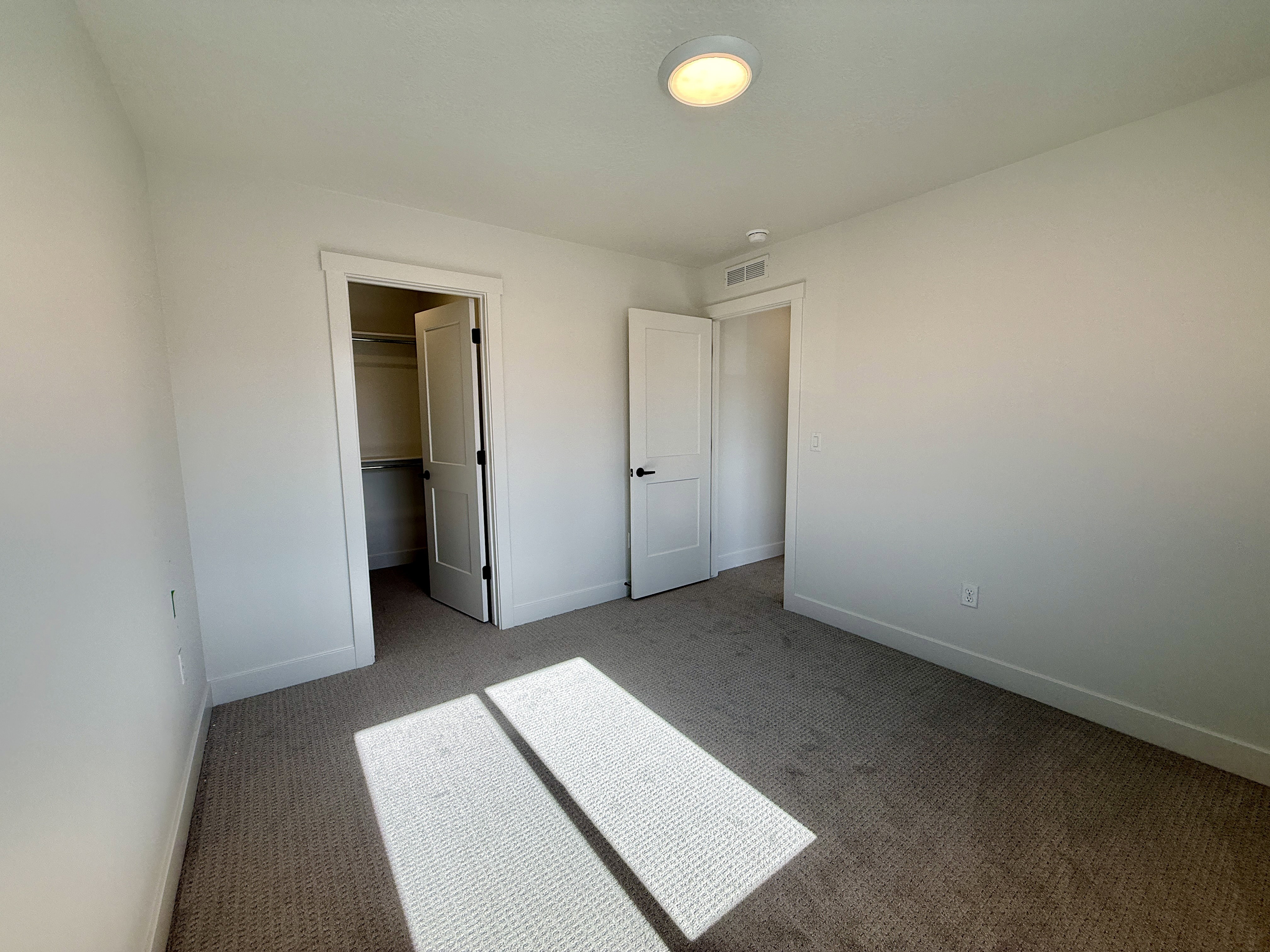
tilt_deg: -6.4
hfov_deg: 102.1
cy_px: 476
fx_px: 514
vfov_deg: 85.7
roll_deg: +0.6
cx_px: 635
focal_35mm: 14
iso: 64
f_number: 2.2
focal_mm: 2.22
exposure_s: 1/388
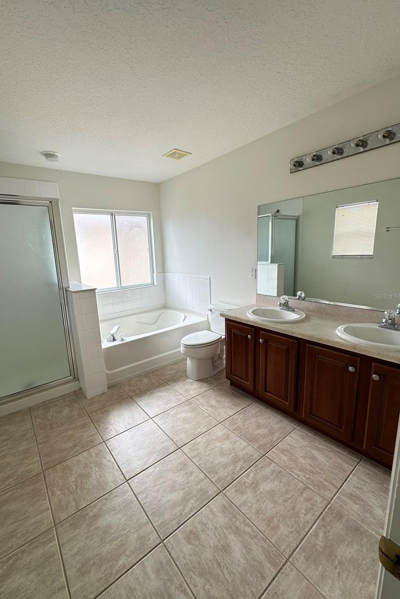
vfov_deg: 100.4
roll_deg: +2.3
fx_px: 250
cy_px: 296
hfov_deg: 77.1
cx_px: 178
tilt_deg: -11.5
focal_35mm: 15
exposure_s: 1/130
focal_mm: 2.22
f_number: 2.2
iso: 40
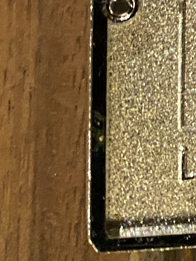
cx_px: 604
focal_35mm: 153
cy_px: -58
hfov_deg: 8.2
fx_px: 1155
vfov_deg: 12.6
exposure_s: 1/60
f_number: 1.8
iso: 320
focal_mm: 4.25
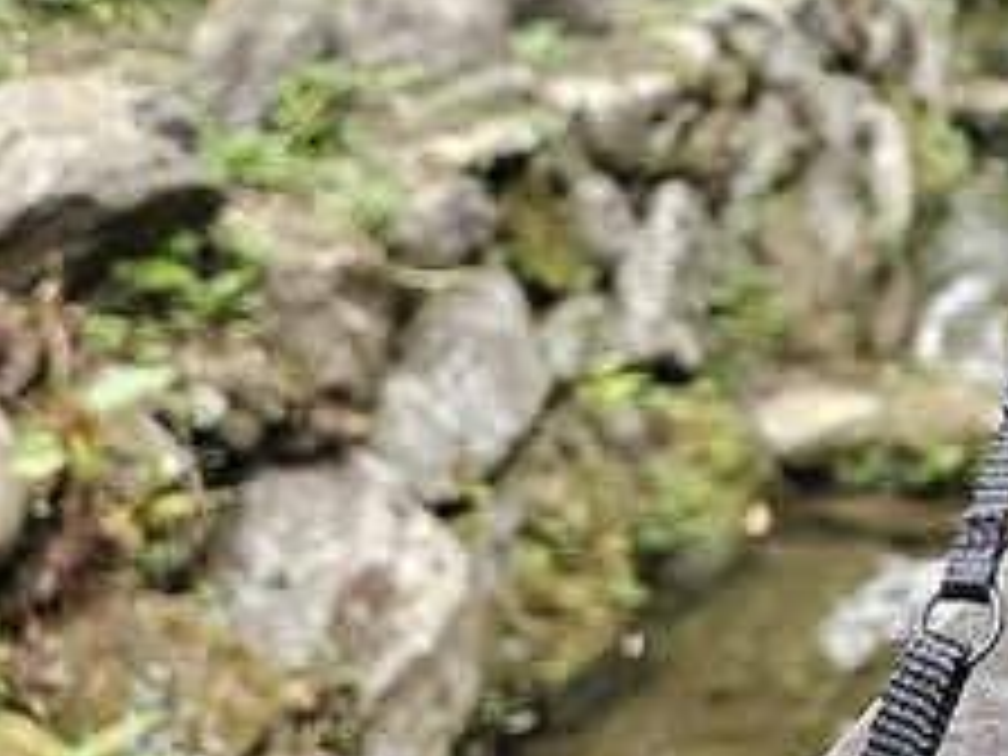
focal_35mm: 66
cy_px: -88
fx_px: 1922
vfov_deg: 21.1
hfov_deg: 24.8
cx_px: 1368
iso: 160
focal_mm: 5.4
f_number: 1.8
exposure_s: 1/120
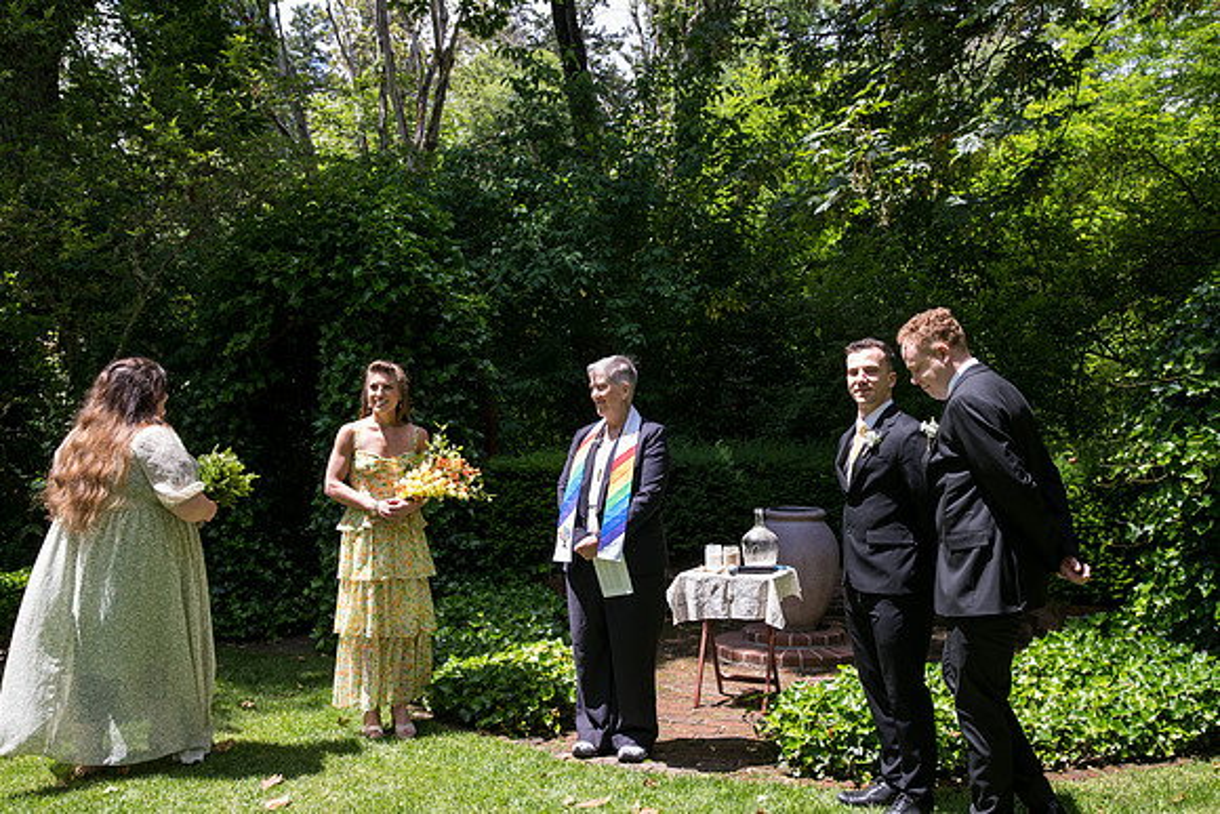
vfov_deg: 38.9
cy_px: 407
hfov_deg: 55.8
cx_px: 610
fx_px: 1152
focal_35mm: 34
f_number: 6.3
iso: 400
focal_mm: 34
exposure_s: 1/320
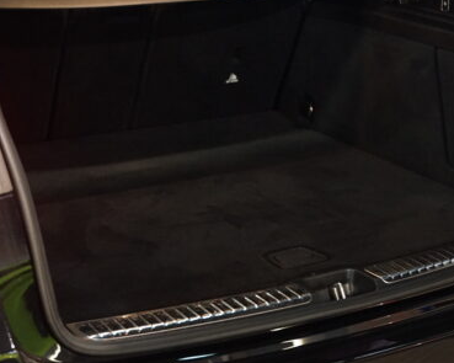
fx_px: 1166
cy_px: 142
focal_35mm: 87
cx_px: 266
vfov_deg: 17.7
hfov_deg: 22.0
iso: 4000
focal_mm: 44.4
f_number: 2.8
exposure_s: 1/80
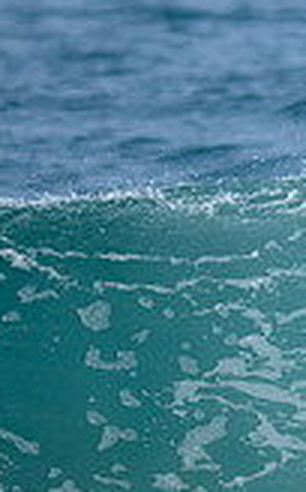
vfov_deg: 0.7
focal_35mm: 2887
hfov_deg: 0.5
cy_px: 272
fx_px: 38658
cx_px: 813
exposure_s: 1/2500
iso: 500
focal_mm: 800
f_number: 6.3
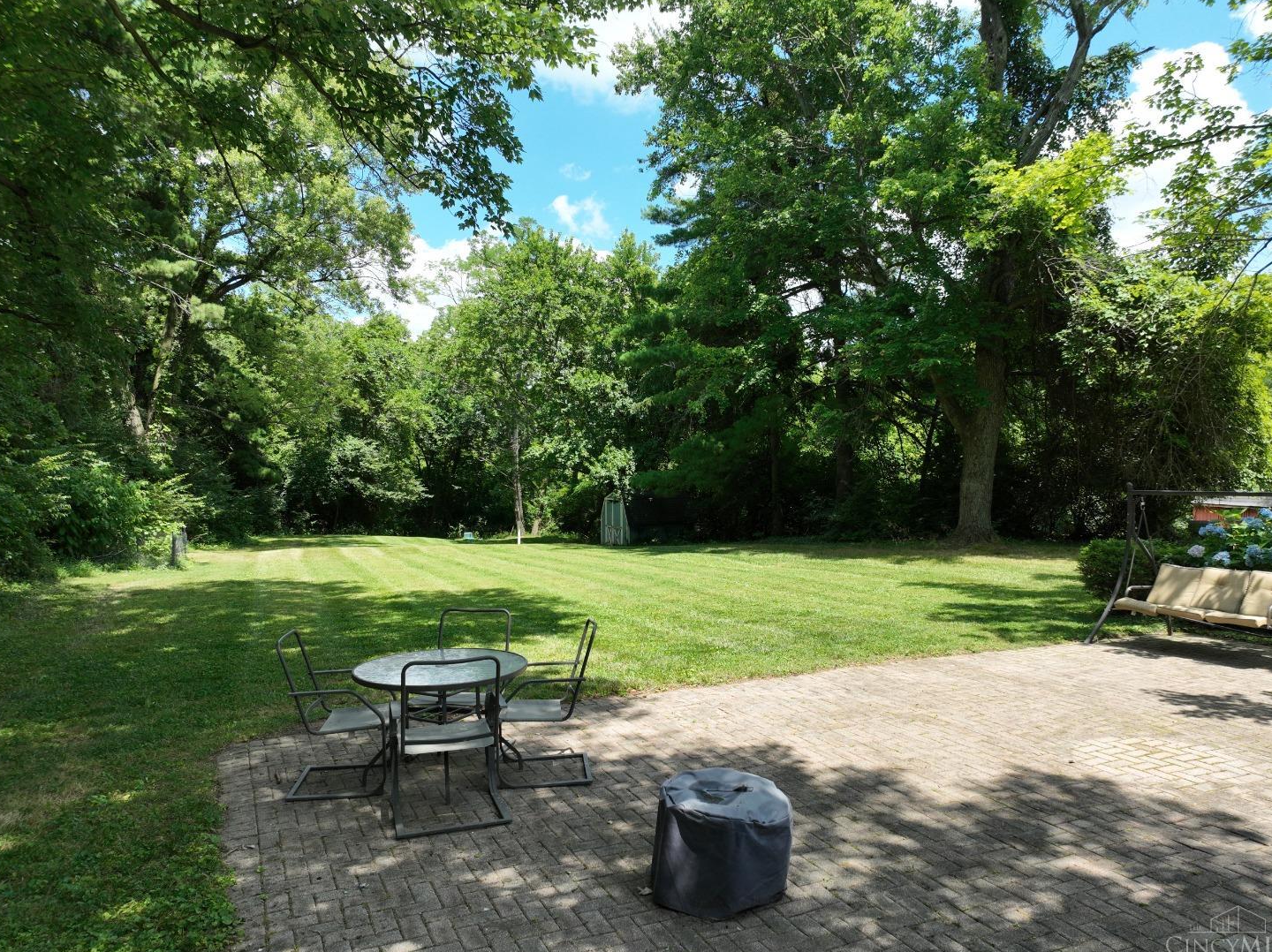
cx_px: 639
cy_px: 480
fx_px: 918
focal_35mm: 25
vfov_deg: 54.8
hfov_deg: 69.4
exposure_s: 1/1000
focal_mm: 12.29
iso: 200
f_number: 2.8
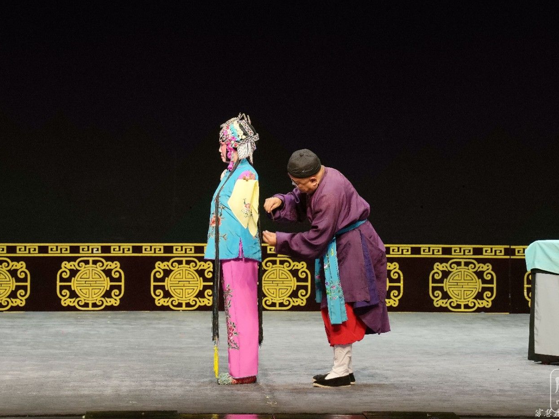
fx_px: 2228
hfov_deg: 14.3
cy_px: 210
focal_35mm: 138
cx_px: 286
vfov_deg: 10.7
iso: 800
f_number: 5.6
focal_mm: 127
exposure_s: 1/200
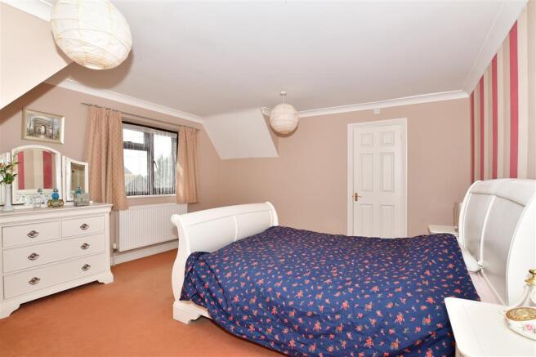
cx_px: 268
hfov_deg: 100.4
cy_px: 178
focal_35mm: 15
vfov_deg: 77.3
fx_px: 223
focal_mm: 10
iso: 400
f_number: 8
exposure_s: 1/160
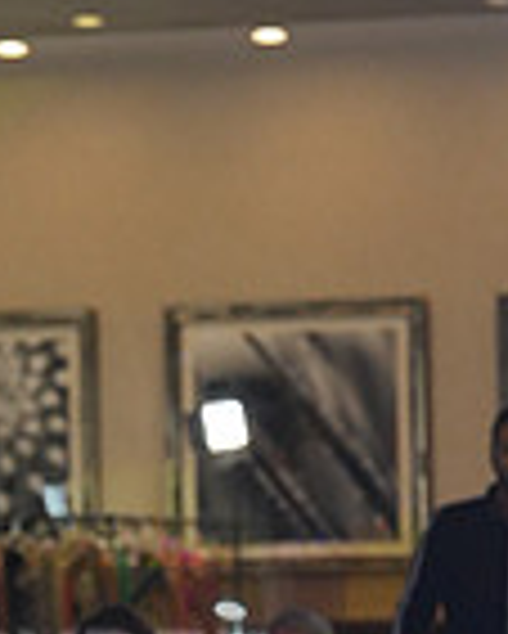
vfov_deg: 5.1
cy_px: 719
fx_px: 7040
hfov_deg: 4.1
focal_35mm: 375
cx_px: -272
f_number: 4
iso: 1250
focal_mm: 97
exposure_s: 1/400
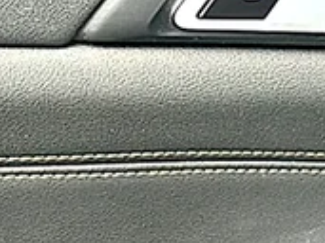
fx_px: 1576
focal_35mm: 168
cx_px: 323
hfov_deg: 11.7
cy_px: 284
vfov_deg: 8.7
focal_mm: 6.86
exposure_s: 1/375
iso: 80
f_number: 1.78
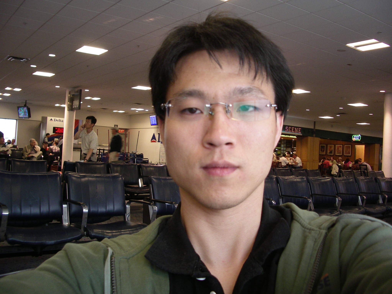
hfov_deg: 52.6
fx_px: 396
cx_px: 196
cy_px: 147
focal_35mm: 35
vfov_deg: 40.7
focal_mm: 5.8
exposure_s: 1/13
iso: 160
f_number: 2.6
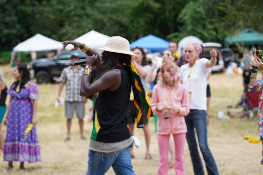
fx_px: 767
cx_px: 132
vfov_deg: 13.0
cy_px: 88
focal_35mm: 105
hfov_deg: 19.5
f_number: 4
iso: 250
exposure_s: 1/160
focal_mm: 105
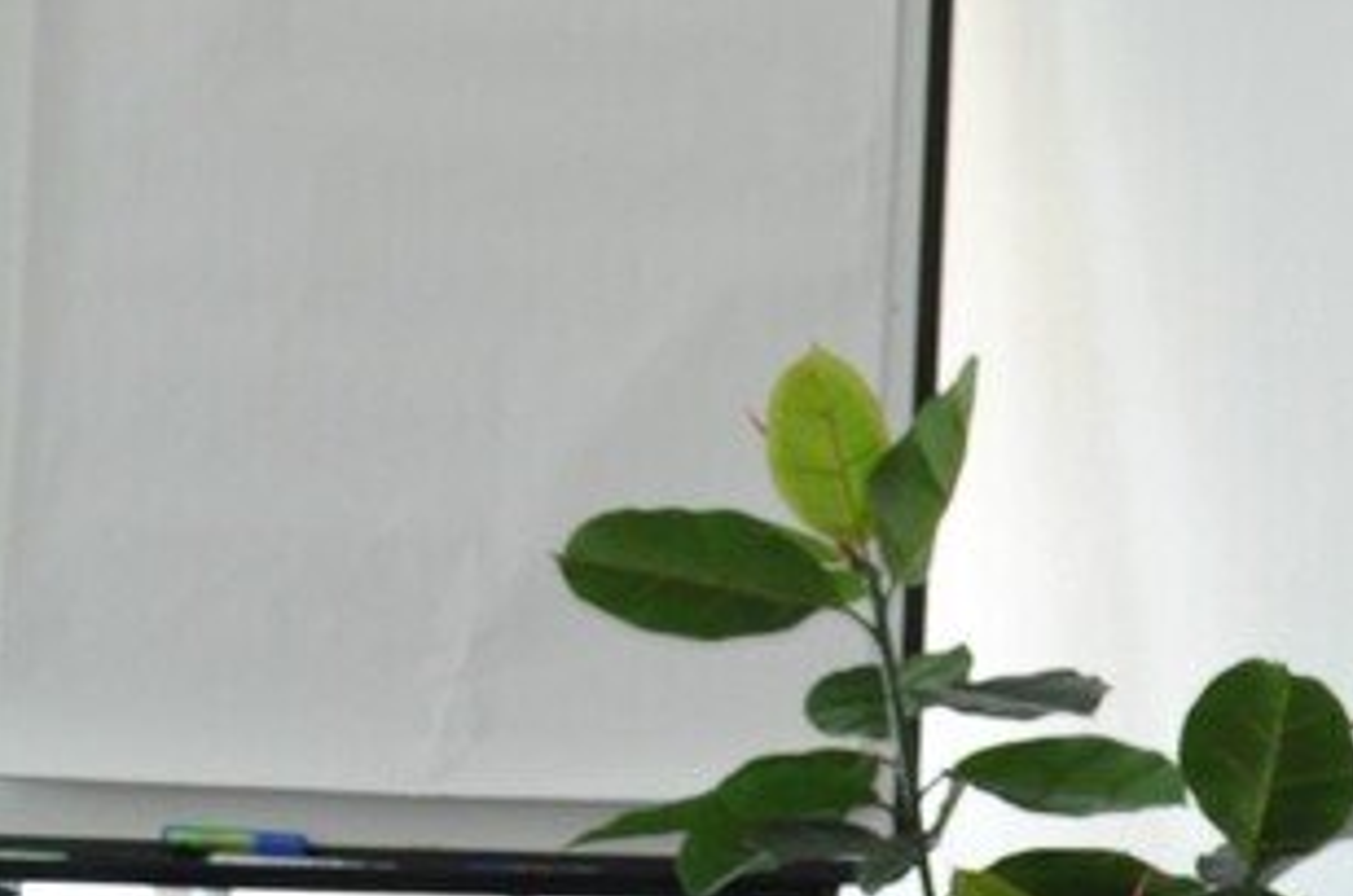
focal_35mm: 195
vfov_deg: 6.9
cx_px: 2302
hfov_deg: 10.1
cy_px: 1140
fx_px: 7314
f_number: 4.5
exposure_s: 1/80
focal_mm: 38
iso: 800
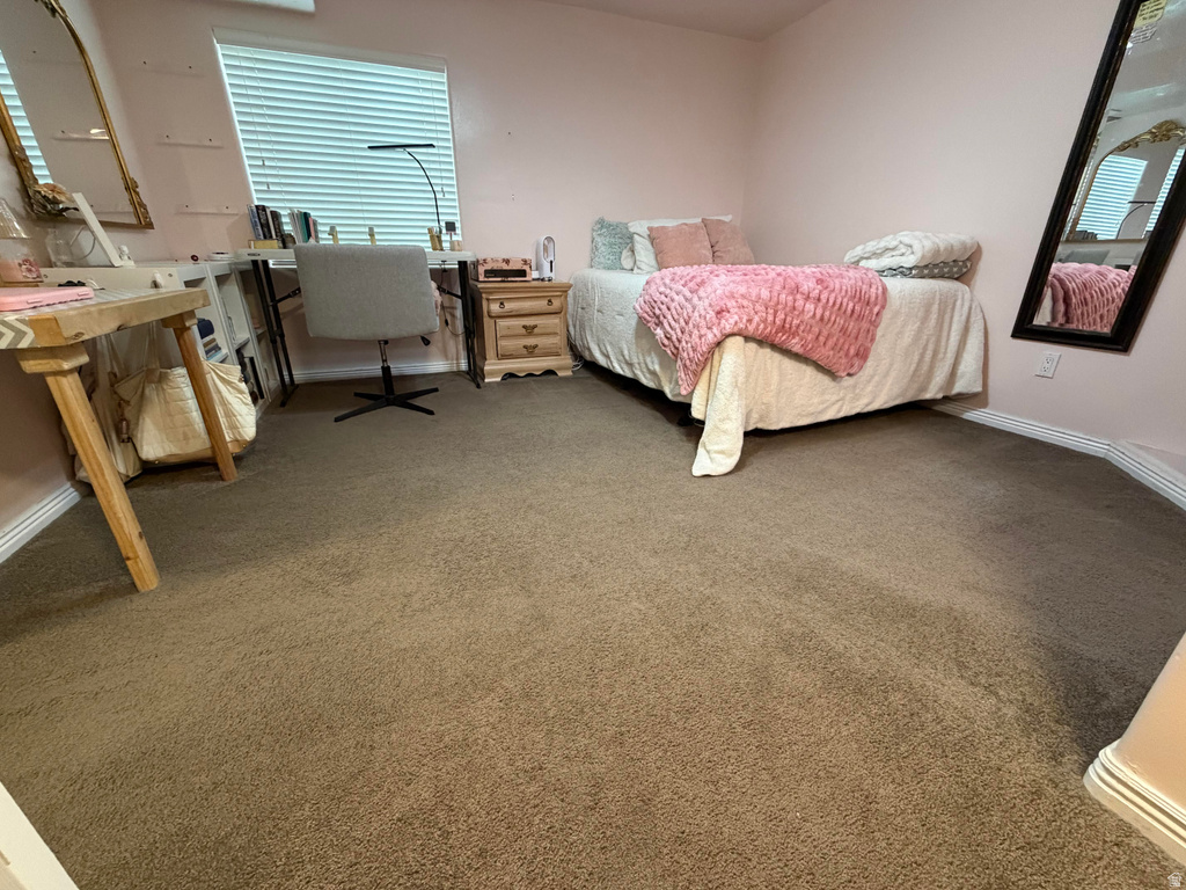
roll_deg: +0.3
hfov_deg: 102.1
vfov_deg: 85.7
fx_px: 480
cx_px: 593
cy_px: 445
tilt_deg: -22.3
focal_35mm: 14
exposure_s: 1/60
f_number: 2.2
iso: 500
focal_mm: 2.22
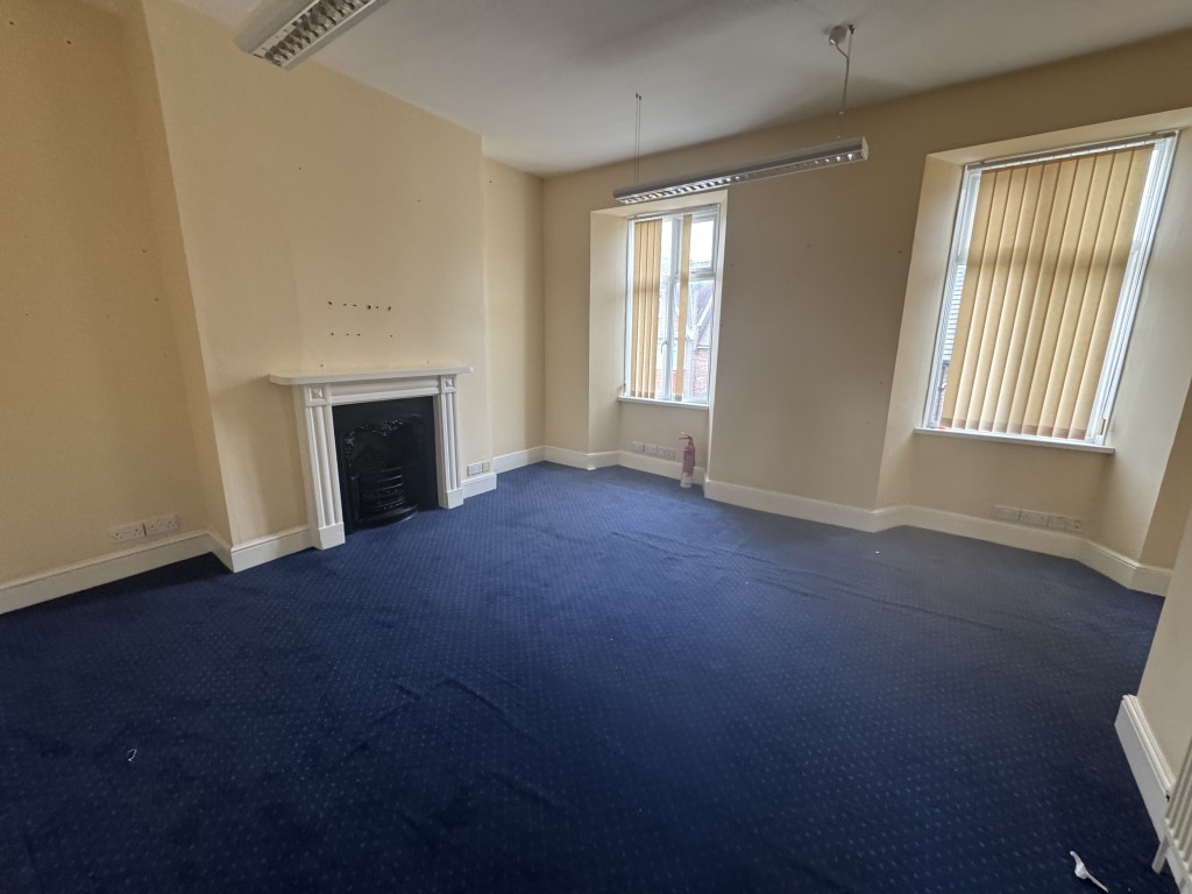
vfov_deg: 85.7
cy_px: 447
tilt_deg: -13.4
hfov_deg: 102.1
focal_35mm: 14
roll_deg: -0.1
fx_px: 482
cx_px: 596
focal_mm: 2.22
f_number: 2.2
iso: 320
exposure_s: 1/72
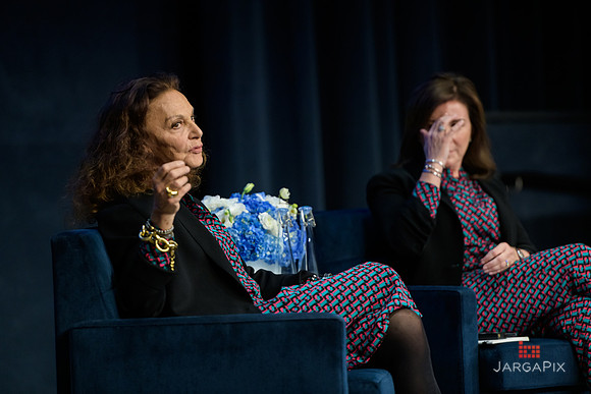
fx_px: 3284
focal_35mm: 200
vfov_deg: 6.9
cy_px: 197
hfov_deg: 10.3
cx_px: 296
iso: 1000
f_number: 3.2
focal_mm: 200
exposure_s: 1/200
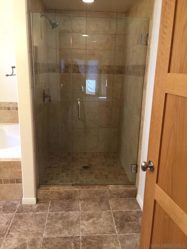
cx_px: 94
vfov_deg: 61.7
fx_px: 209
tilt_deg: -13.4
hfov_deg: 48.2
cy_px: 124
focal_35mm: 29
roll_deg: -2.3
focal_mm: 4.15
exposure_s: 1/15
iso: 64
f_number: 2.2
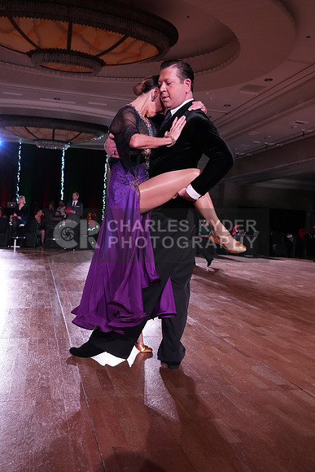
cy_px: 236
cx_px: 158
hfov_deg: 40.0
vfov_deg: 57.2
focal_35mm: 33
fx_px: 433
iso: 5000
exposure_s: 1/320
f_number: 5.6
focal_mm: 33
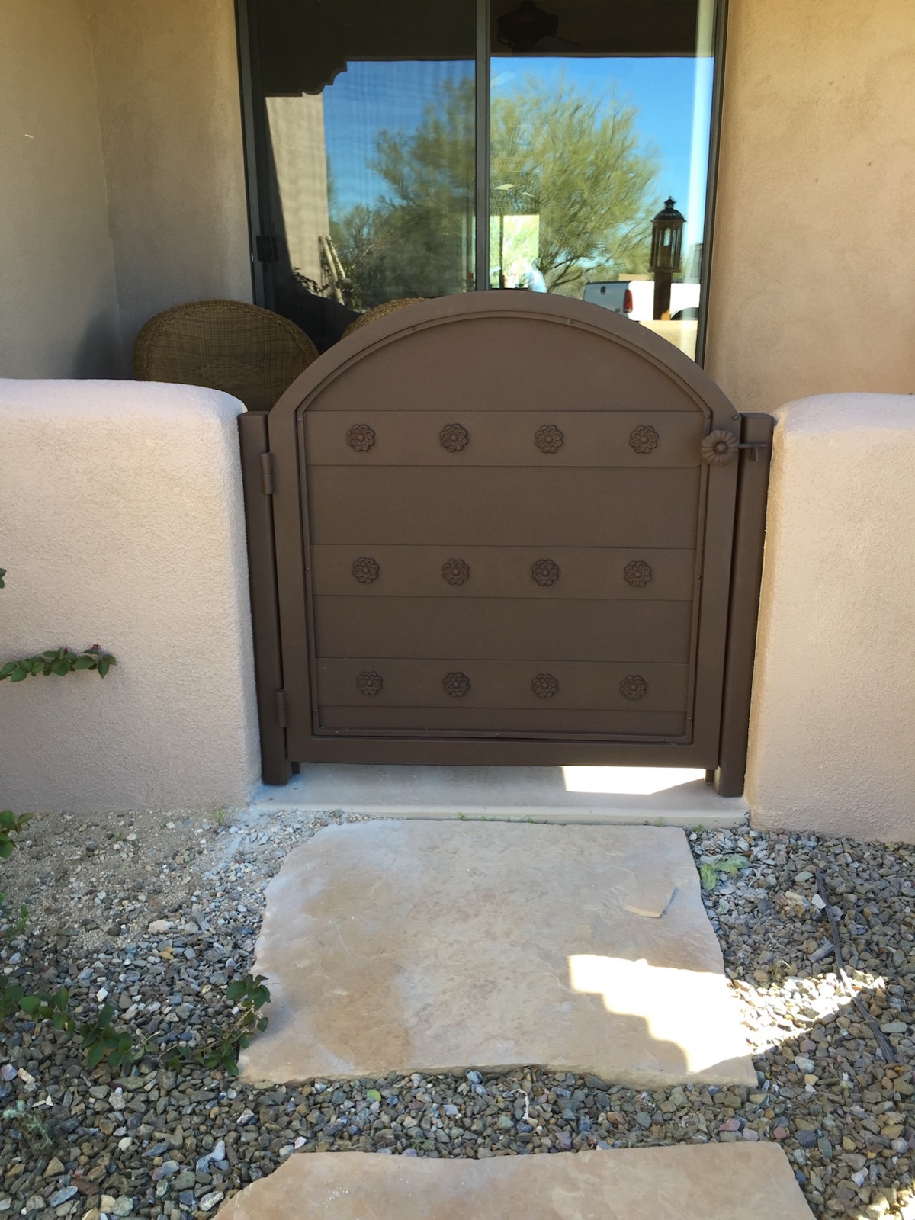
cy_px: 610
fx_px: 1022
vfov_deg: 61.7
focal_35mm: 29
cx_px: 458
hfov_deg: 48.2
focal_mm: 4.15
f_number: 2.2
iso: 32
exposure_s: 1/131
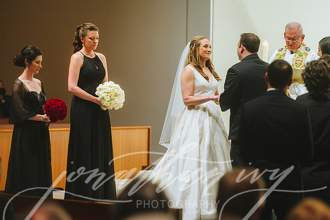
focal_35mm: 200
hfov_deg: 10.3
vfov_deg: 6.9
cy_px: 110
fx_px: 1832
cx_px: 165
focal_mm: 200
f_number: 2.8
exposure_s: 1/250
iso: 2500
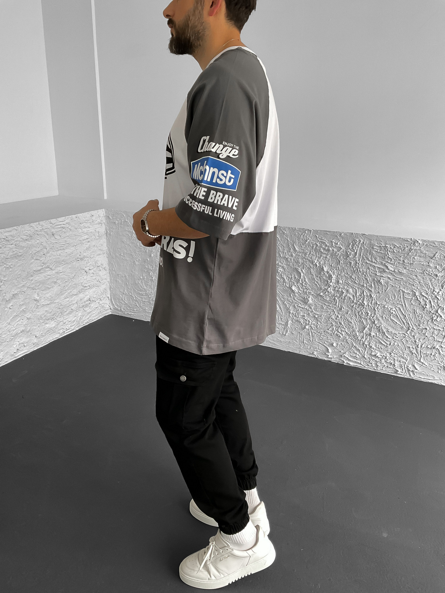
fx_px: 497
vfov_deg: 61.7
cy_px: 296
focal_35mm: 29
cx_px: 222
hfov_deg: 48.2
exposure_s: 1/95
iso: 64
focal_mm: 3
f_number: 1.8
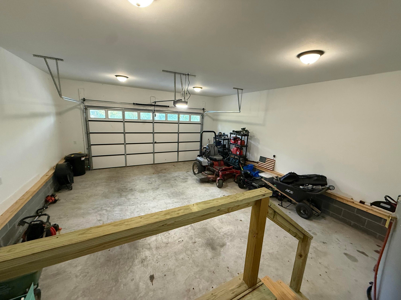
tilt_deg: -11.6
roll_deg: -3.0
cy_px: 150
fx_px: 162
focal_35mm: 14
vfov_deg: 85.7
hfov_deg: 102.1
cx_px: 200
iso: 500
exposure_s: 1/60
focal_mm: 2.22
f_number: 2.2
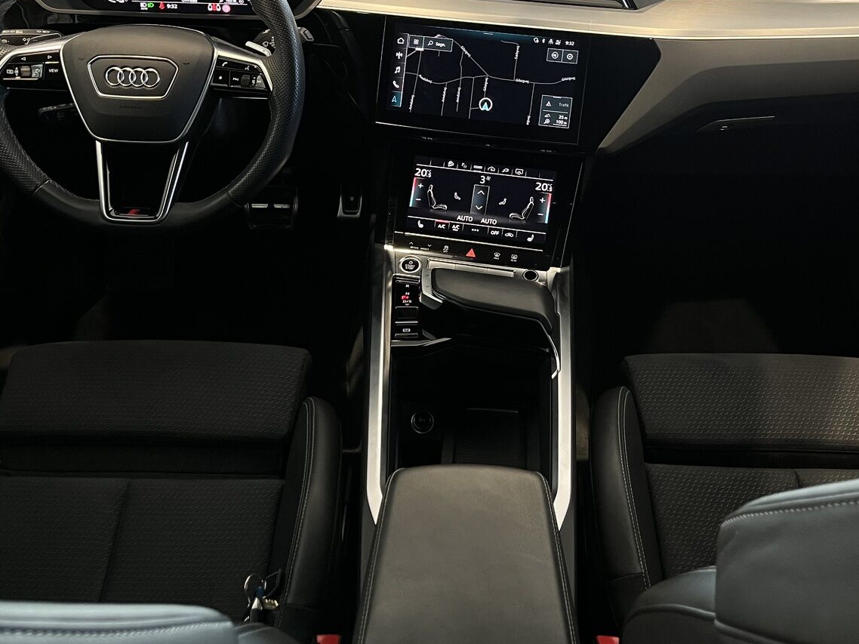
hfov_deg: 47.8
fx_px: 968
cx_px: 462
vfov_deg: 36.5
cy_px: 226
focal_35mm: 39
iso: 200
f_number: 1.6
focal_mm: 5.1
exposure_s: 1/60
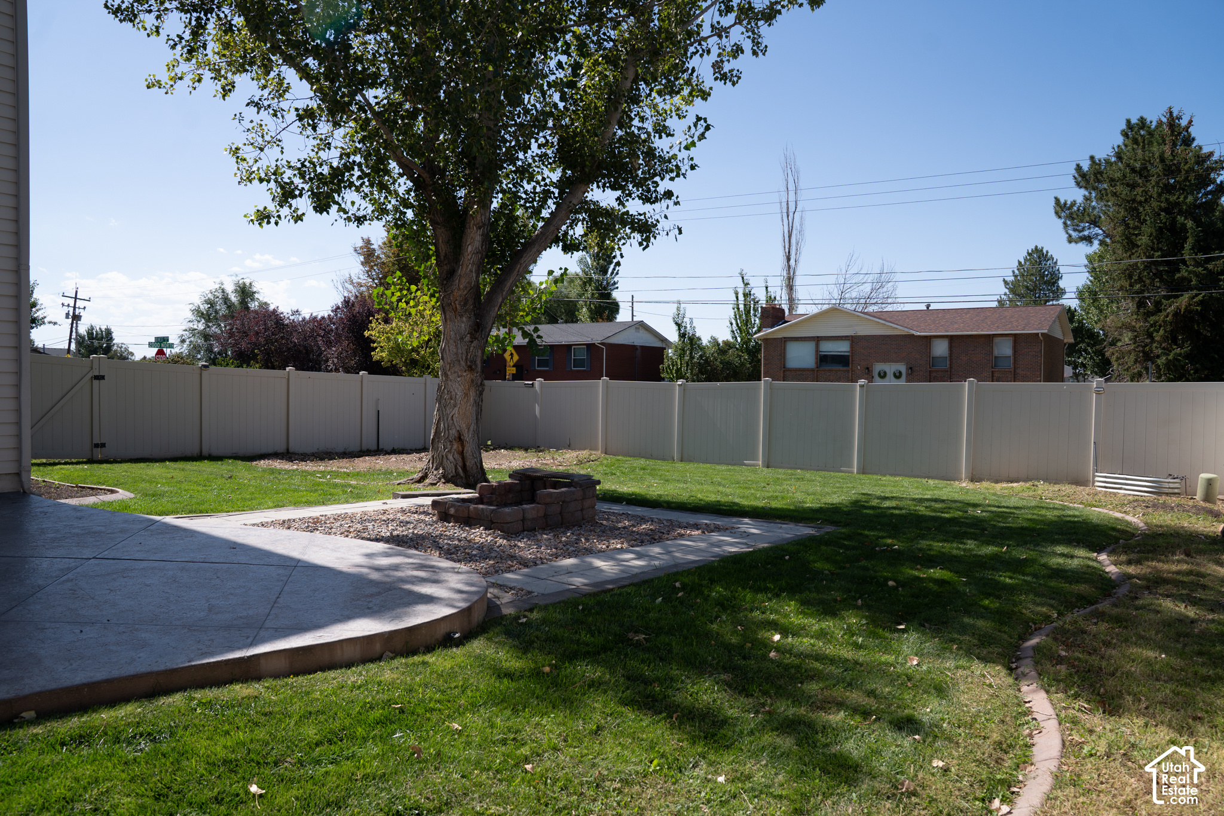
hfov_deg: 73.7
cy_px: 408
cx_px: 612
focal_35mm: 24
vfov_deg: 53.1
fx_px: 816
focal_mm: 24
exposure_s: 1/500
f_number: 5
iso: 100
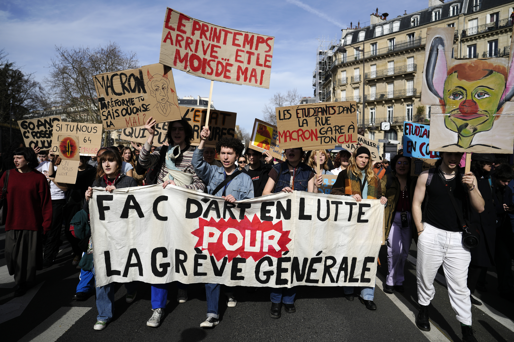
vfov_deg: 53.1
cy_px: 171
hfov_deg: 73.7
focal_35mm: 24
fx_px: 343
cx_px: 257
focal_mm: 24
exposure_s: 1/5000
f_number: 2.8
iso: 100
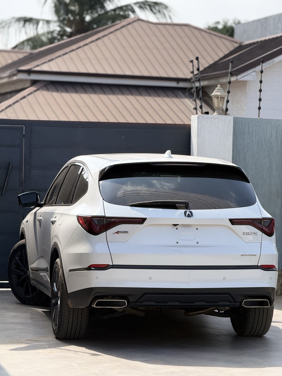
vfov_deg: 16.4
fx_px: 1303
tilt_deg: +0.8
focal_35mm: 120
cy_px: 188
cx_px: 141
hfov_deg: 12.3
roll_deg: -1.5
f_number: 2.8
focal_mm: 15.66
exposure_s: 1/1368
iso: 64
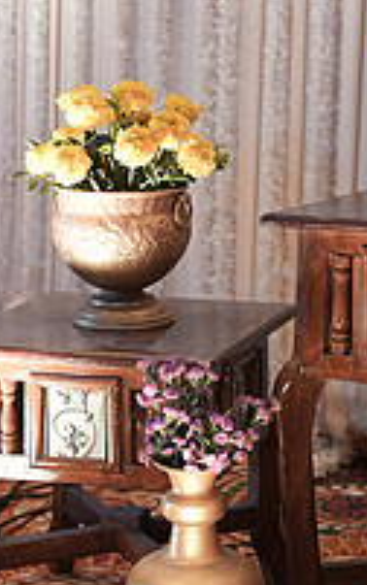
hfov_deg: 12.7
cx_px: 310
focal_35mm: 103
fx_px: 1645
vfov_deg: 20.1
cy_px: 180
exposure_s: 1/160
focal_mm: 35
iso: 320
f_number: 2.8
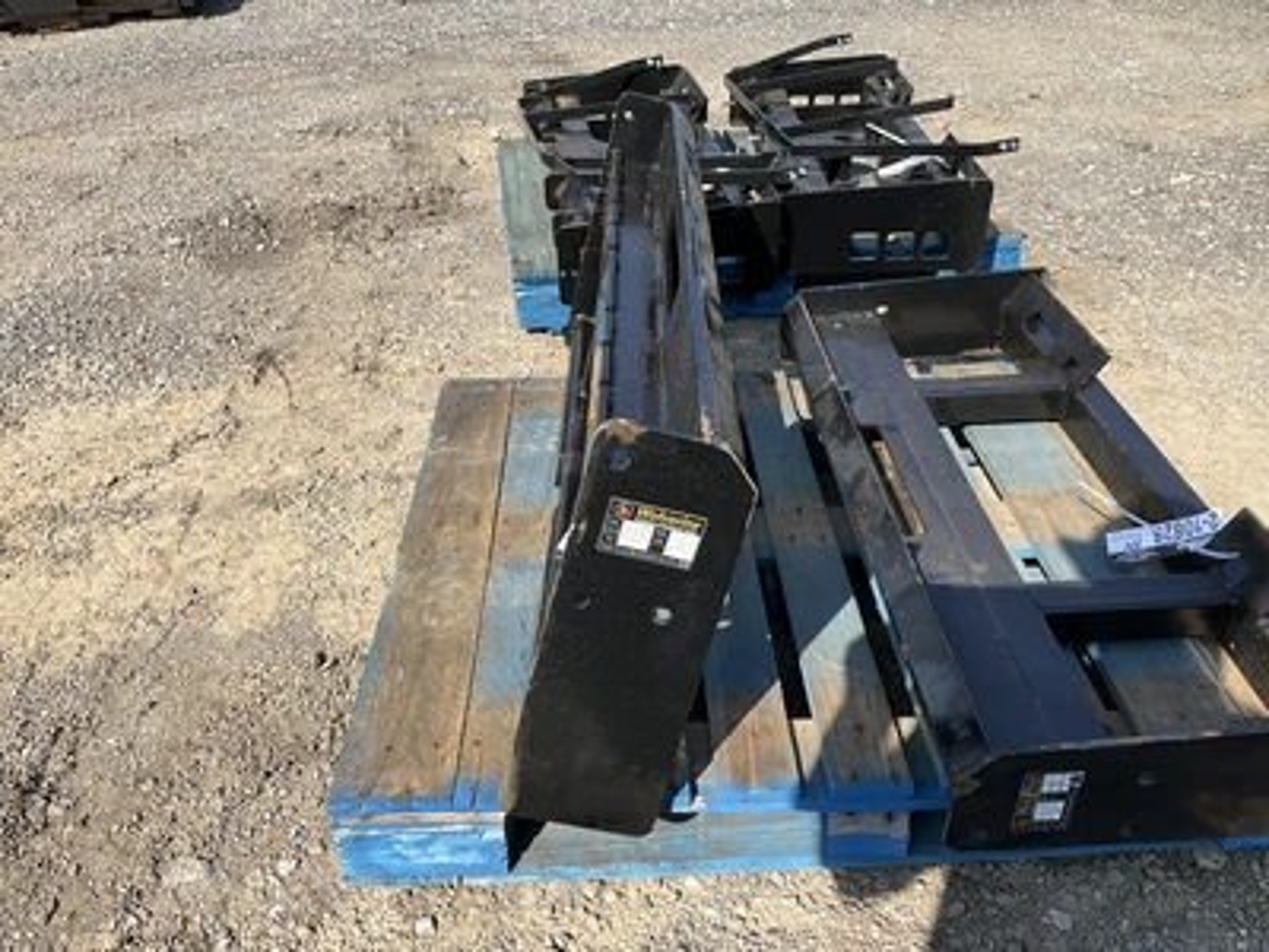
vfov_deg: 48.2
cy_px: 476
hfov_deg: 61.7
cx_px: 634
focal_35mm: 29
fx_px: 1063
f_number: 1.8
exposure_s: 1/1279
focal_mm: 3
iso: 25
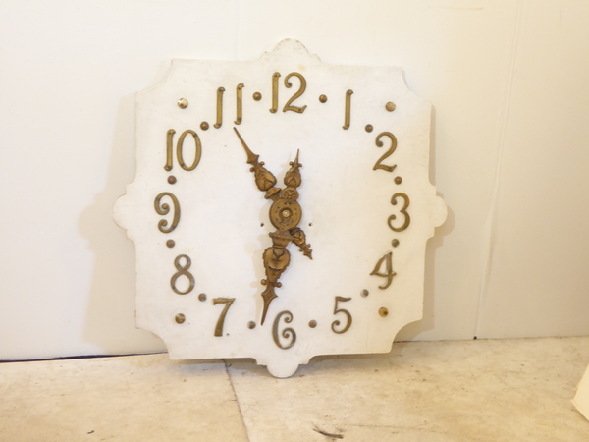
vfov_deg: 30.9
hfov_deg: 40.4
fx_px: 800
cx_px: 294
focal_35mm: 47
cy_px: 221
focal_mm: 8.4
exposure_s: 1/6
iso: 400
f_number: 4
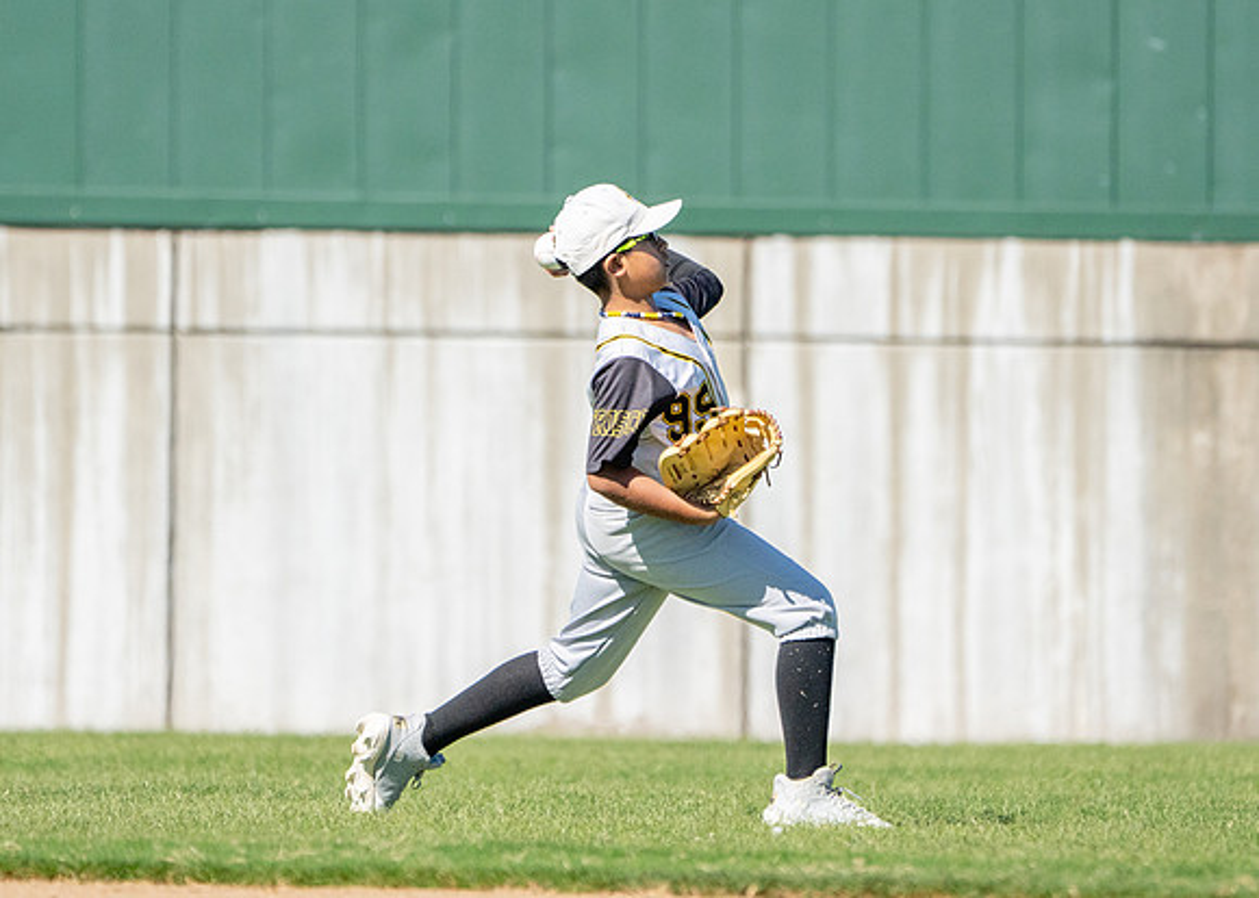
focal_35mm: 714
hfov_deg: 2.8
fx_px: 25541
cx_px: 668
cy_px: 293
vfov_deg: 2.0
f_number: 5.6
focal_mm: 400
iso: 800
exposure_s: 1/6400
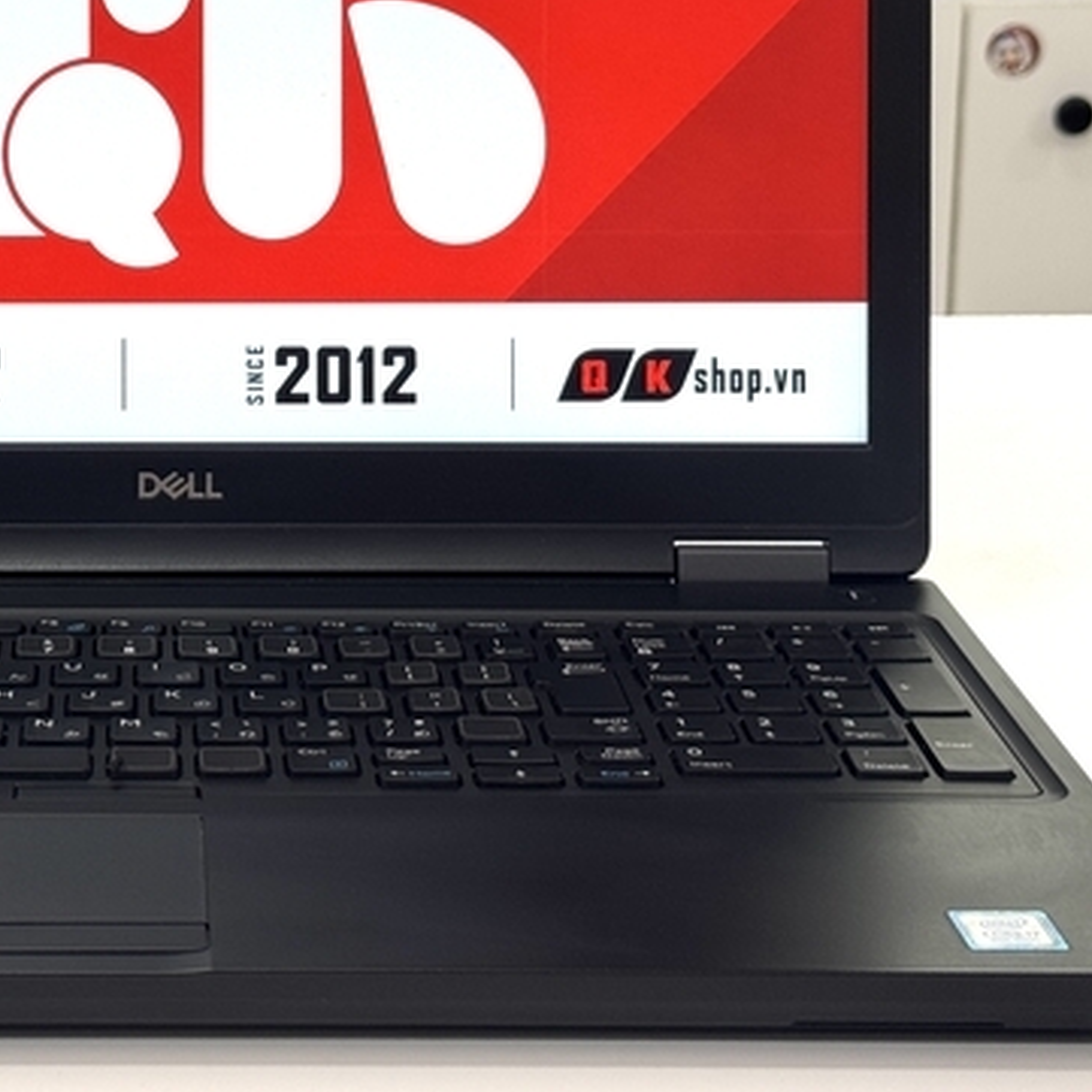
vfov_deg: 18.4
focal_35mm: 94
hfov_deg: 18.2
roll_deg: +0.9
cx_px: 130
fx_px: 3355
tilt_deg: -12.7
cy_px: 299
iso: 50
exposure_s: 1/100
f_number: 1.78
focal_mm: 6.76
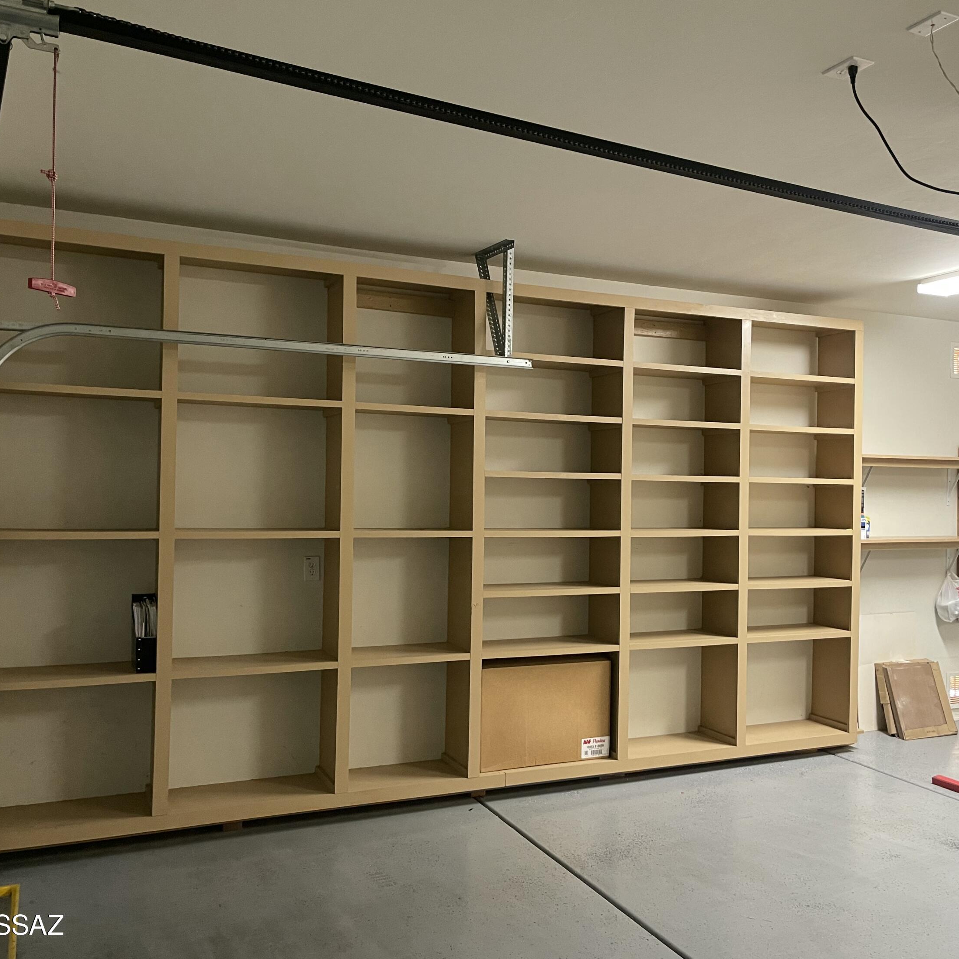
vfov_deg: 54.0
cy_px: 482
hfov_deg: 54.0
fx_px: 940
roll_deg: -0.6
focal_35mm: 30
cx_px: 516
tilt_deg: +0.5
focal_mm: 5.1
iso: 320
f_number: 1.6
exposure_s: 1/60
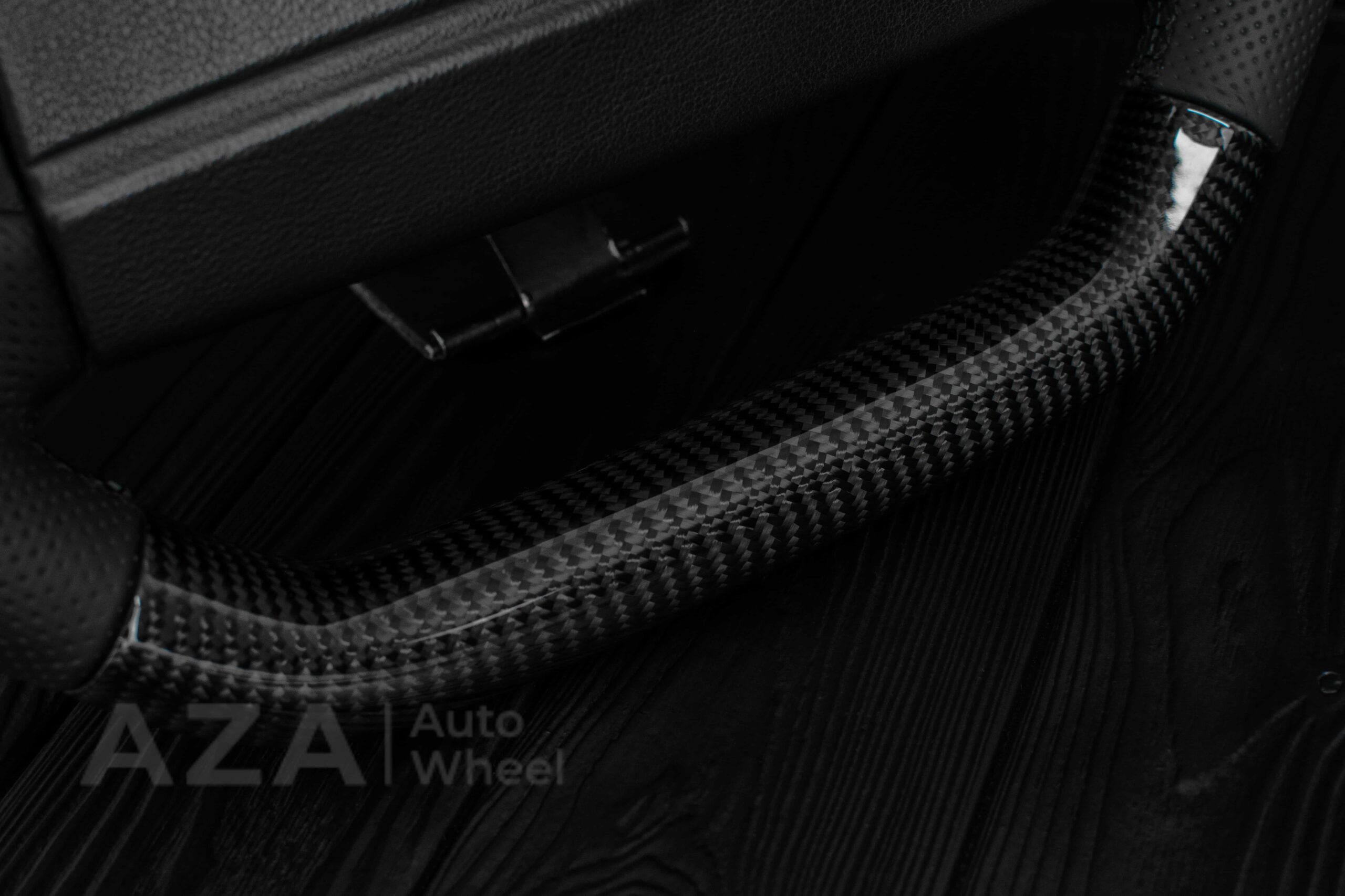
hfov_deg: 37.8
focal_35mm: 52
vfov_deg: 25.8
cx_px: 672
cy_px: 448
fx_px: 1961
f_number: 6.3
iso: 500
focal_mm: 35
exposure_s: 1/125
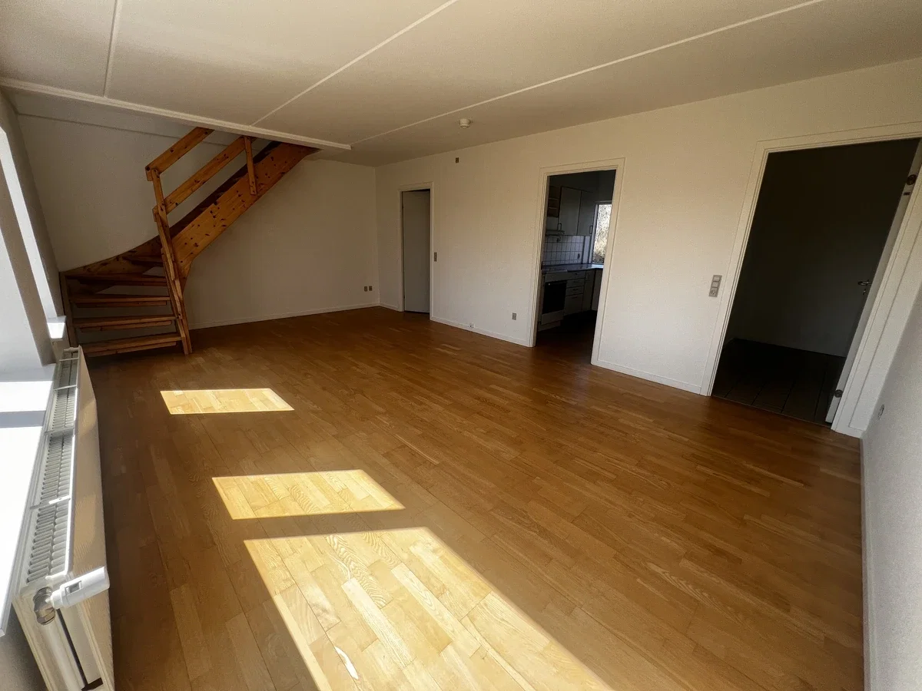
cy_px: 346
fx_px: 346
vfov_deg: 89.9
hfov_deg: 106.2
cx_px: 461
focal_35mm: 13
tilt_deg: -16.4
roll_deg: -1.9
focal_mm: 1.57
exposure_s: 1/314
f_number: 1.8
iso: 32
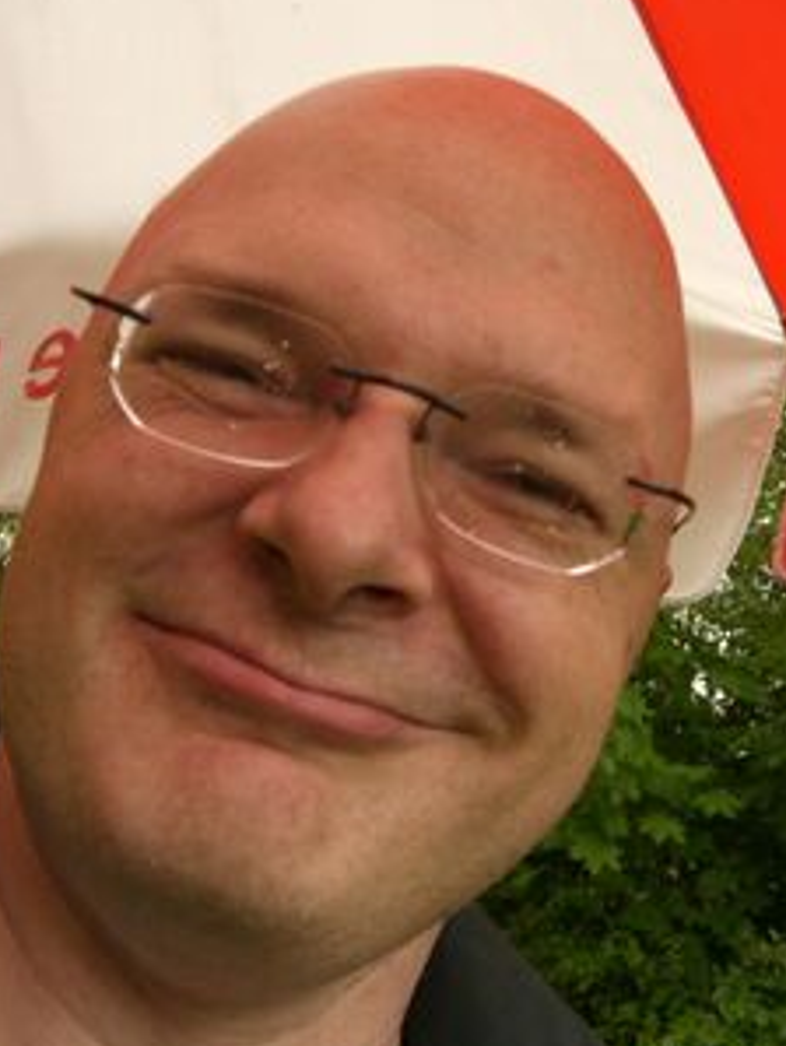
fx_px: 1542
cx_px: 481
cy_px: 397
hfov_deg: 28.5
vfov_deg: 37.3
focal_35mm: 51
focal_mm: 7.9
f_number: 4
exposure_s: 1/200
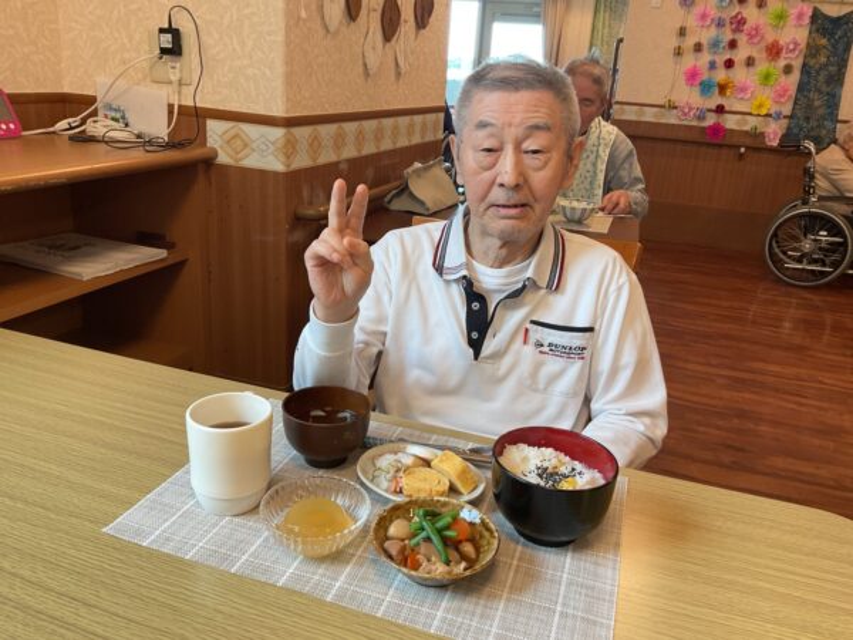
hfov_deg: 61.7
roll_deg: -5.9
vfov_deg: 48.2
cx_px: 426
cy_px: 320
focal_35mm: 29
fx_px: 715
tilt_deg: -18.9
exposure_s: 1/60
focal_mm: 3
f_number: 1.8
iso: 40
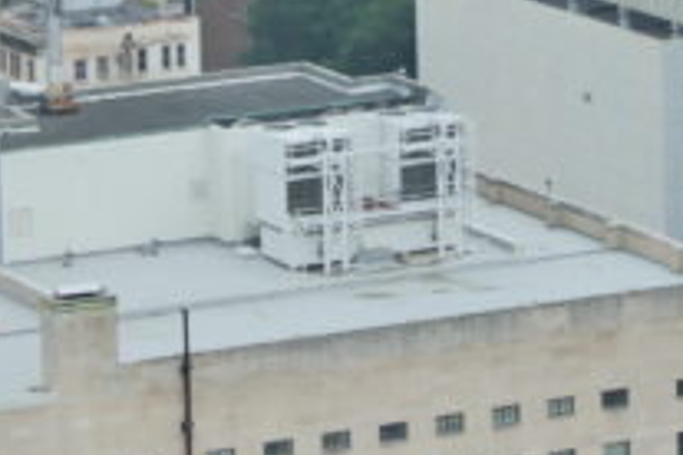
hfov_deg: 7.2
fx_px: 5426
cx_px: 670
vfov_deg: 4.8
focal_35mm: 286
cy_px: -237
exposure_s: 1/200
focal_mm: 50
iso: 100
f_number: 5.6
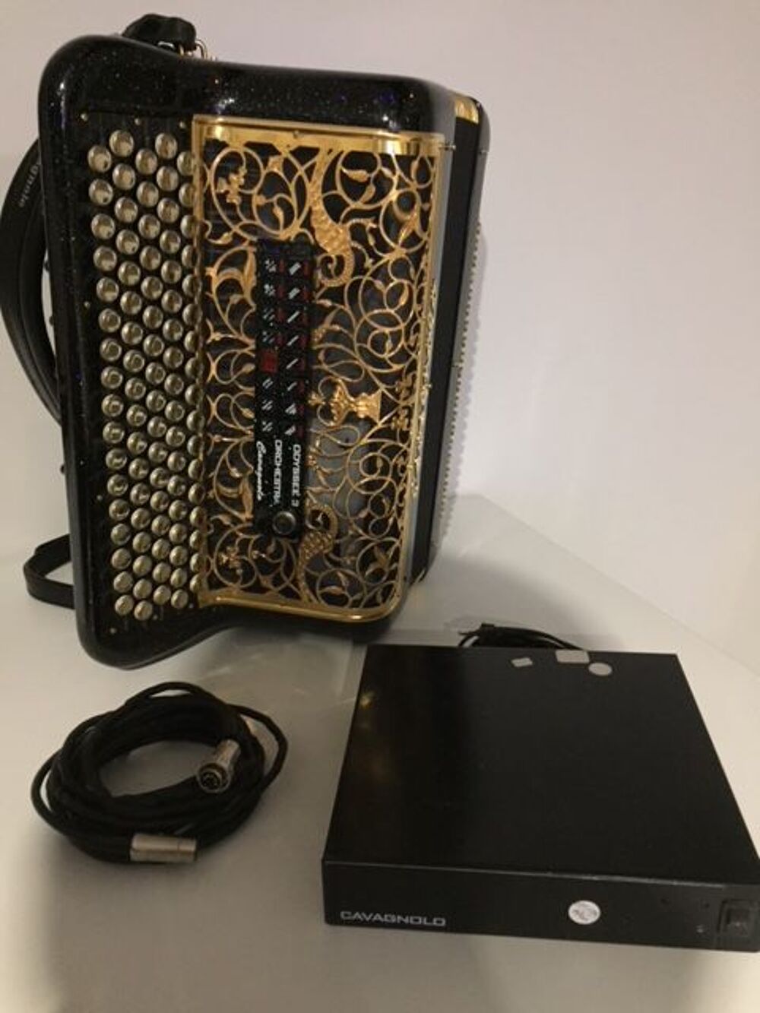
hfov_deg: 48.2
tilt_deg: -19.7
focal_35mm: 29
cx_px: 380
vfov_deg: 61.7
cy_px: 506
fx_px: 849
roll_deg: +1.7
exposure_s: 1/17
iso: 500
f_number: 2.2
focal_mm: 4.15
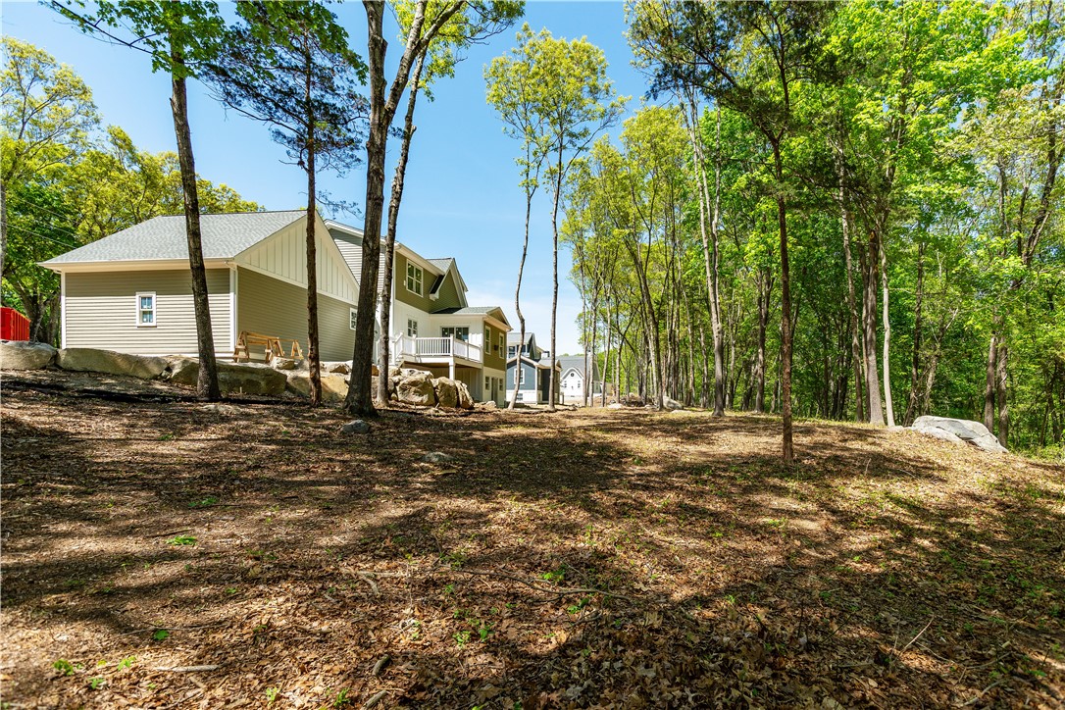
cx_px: 532
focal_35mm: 16
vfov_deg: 73.7
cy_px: 355
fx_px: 473
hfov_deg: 96.7
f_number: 6.3
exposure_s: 1/320
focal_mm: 16
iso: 100
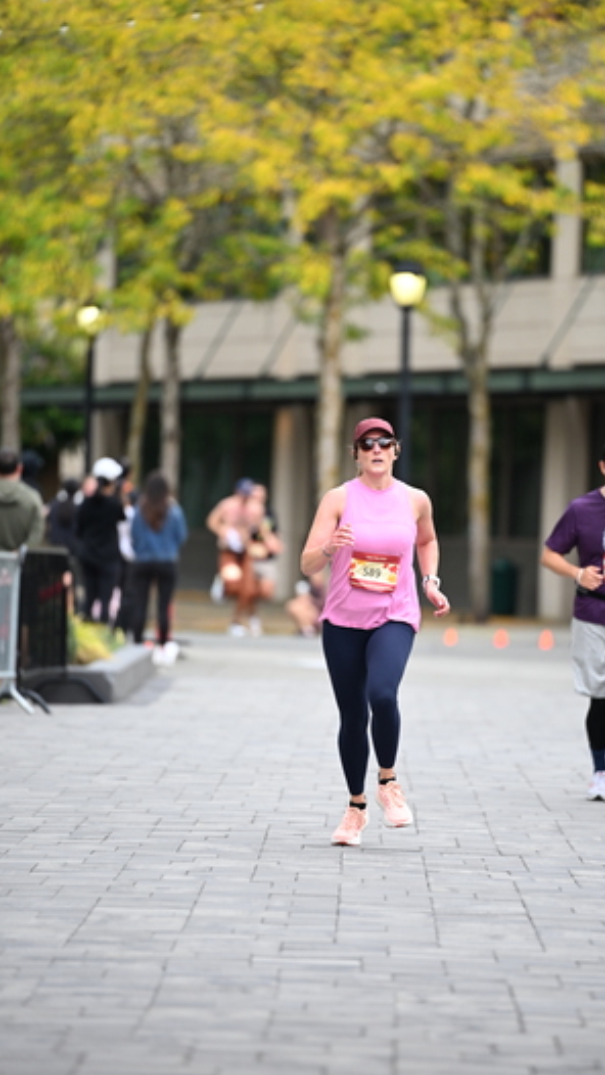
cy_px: 525
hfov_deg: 5.5
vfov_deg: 9.8
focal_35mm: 219
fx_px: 6244
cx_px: 359
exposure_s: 1/1600
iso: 640
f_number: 2.8
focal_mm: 200
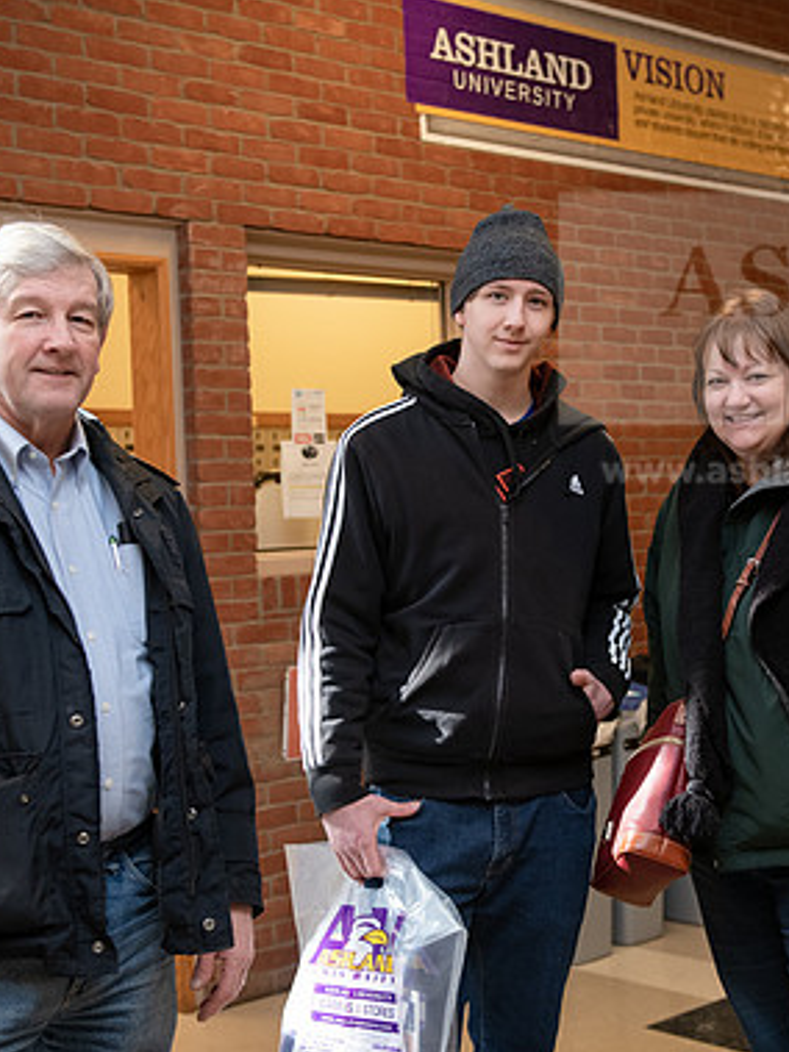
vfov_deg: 34.4
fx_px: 1703
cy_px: 529
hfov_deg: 26.0
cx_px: 475
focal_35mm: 56
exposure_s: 1/200
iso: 1250
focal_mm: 38
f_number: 3.5
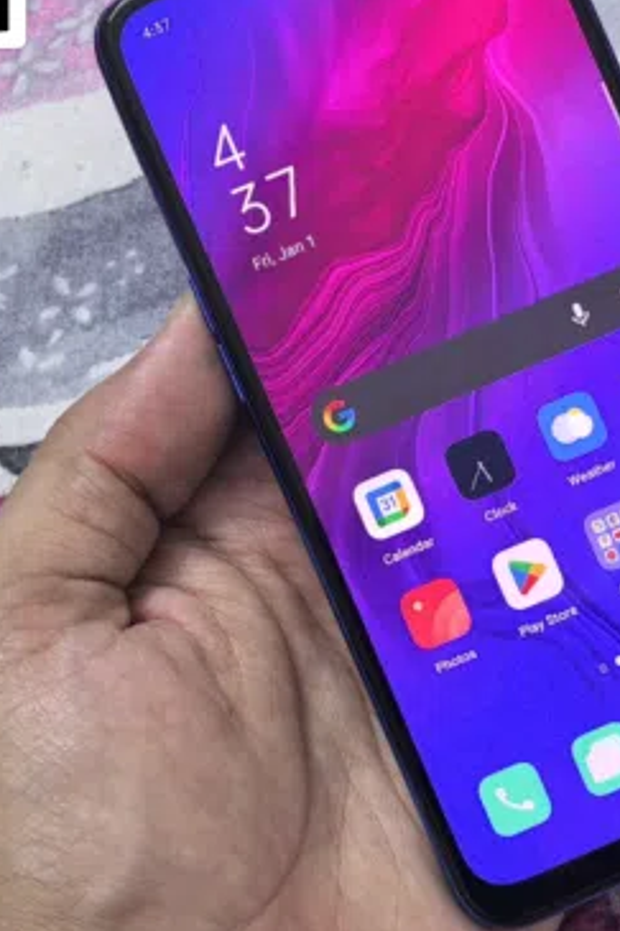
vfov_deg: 24.2
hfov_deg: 16.2
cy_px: 416
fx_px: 2172
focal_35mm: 84
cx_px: 411
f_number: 2
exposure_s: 1/33.3
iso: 320
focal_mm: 6.98
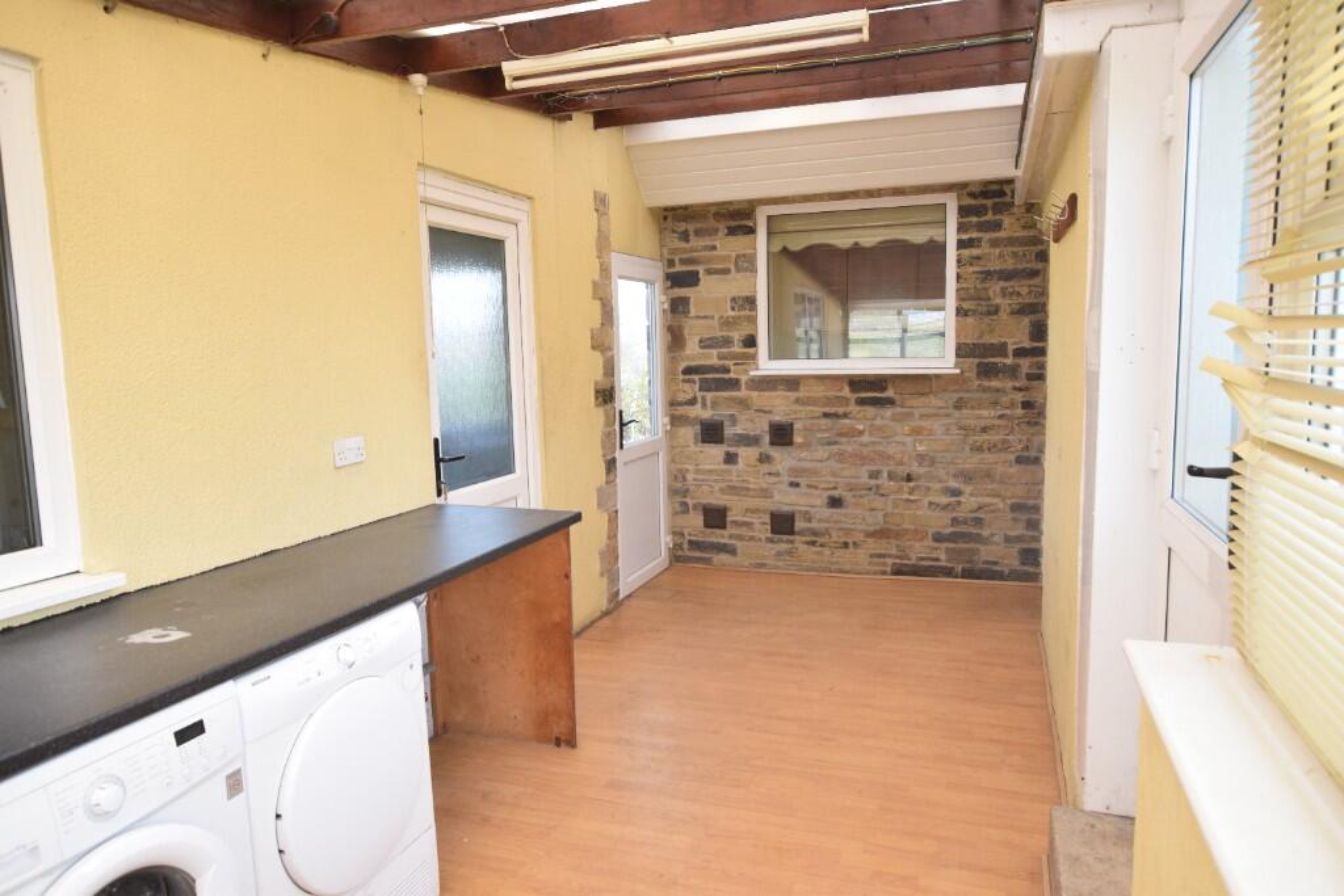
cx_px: 672
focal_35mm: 24
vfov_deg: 53.1
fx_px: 896
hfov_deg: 73.7
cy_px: 448
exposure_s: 1/125
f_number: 6.3
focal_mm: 16
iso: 800
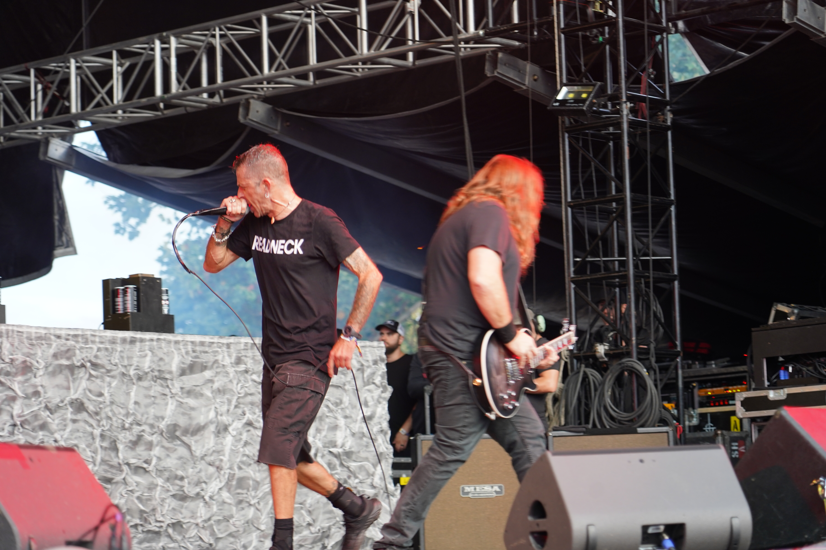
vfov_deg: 13.0
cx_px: 413
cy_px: 275
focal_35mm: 105
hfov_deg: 19.5
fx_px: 2409
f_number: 4
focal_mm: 105
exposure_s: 1/125
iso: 800
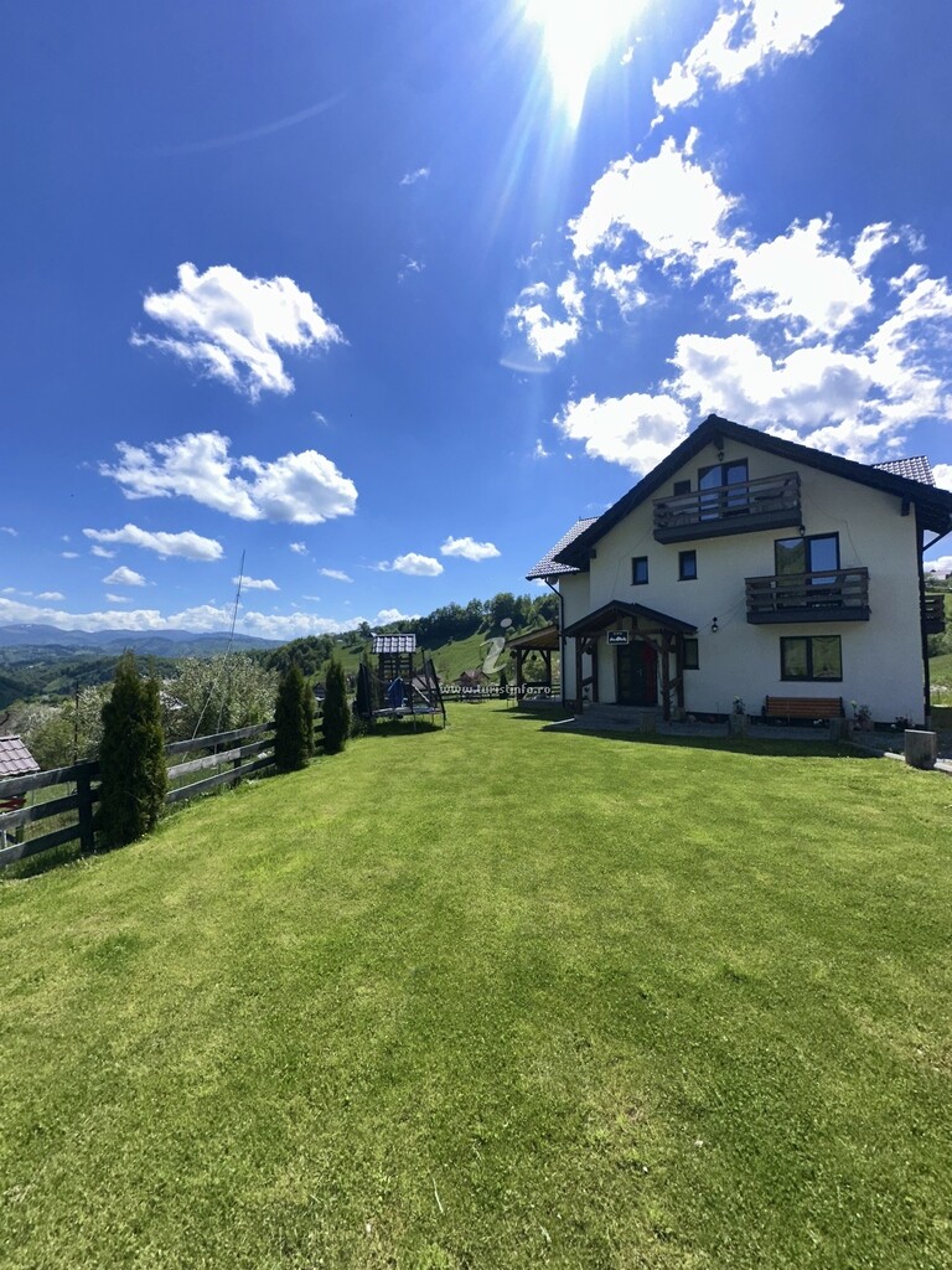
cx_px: 476
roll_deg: -0.6
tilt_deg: +3.9
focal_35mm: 14
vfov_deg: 102.1
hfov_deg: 85.7
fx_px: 513
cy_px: 635
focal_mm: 2.22
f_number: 2.2
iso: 50
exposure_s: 1/3610
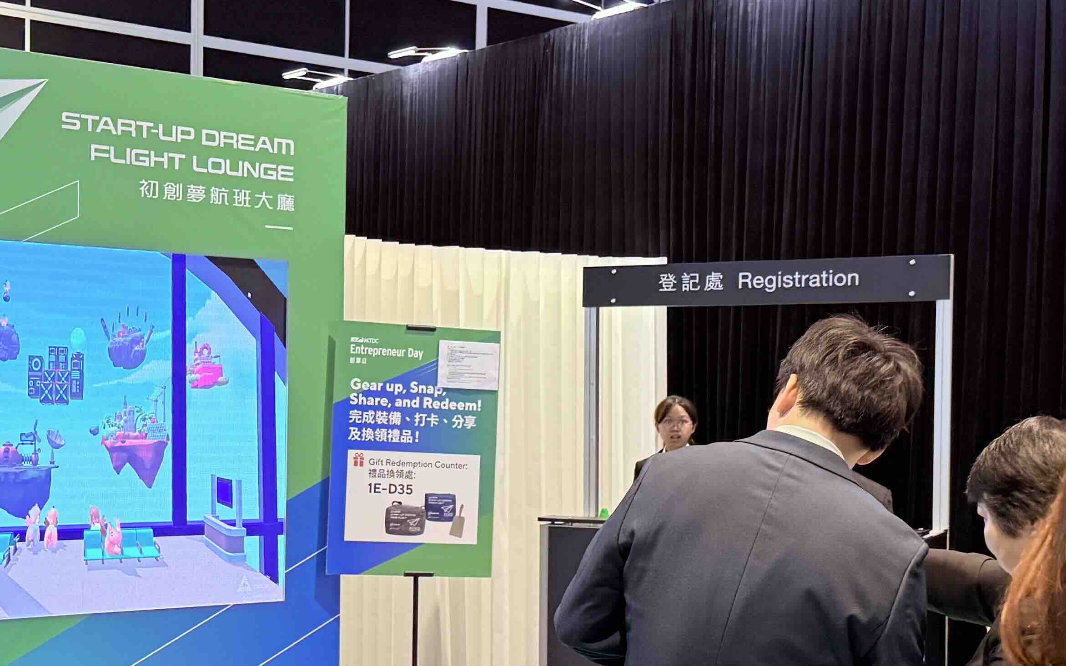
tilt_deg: -1.9
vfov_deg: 20.9
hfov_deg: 32.6
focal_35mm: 62
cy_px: 438
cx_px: 324
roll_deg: +0.7
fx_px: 1801
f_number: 1.78
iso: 200
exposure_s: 1/69
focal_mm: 6.76
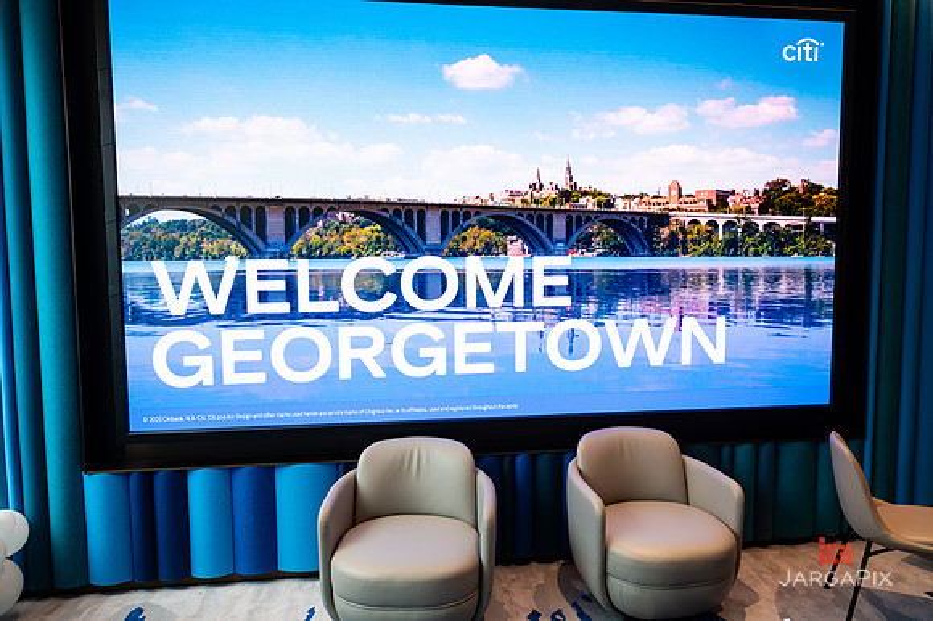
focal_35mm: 25
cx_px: 474
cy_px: 307
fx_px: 652
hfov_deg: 71.2
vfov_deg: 50.9
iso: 400
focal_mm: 24
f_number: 3.2
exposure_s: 1/160
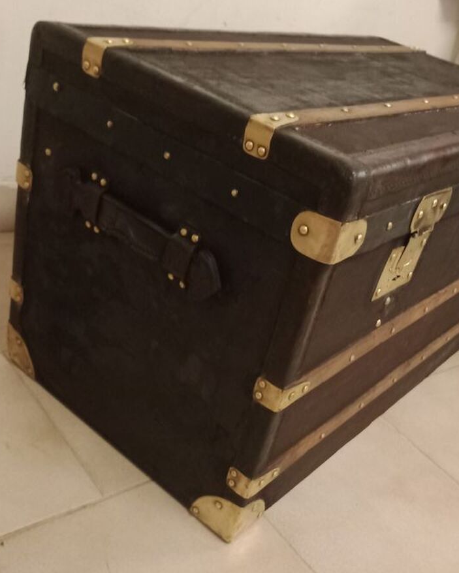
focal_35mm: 40
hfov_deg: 37.3
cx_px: 255
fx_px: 679
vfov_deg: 45.7
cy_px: 319
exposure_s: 1/25
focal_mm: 3.54
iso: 825
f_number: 2
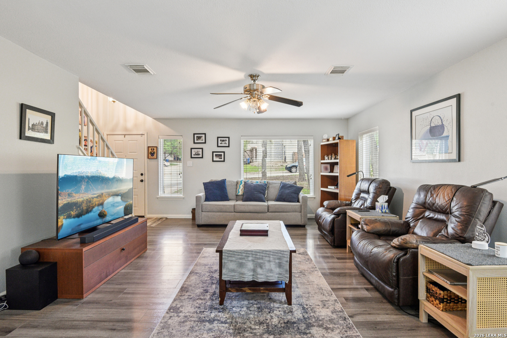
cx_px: 254
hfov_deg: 90.0
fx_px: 253
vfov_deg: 67.4
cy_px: 169
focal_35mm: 18
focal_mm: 18
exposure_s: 1/20
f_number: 8
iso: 2800
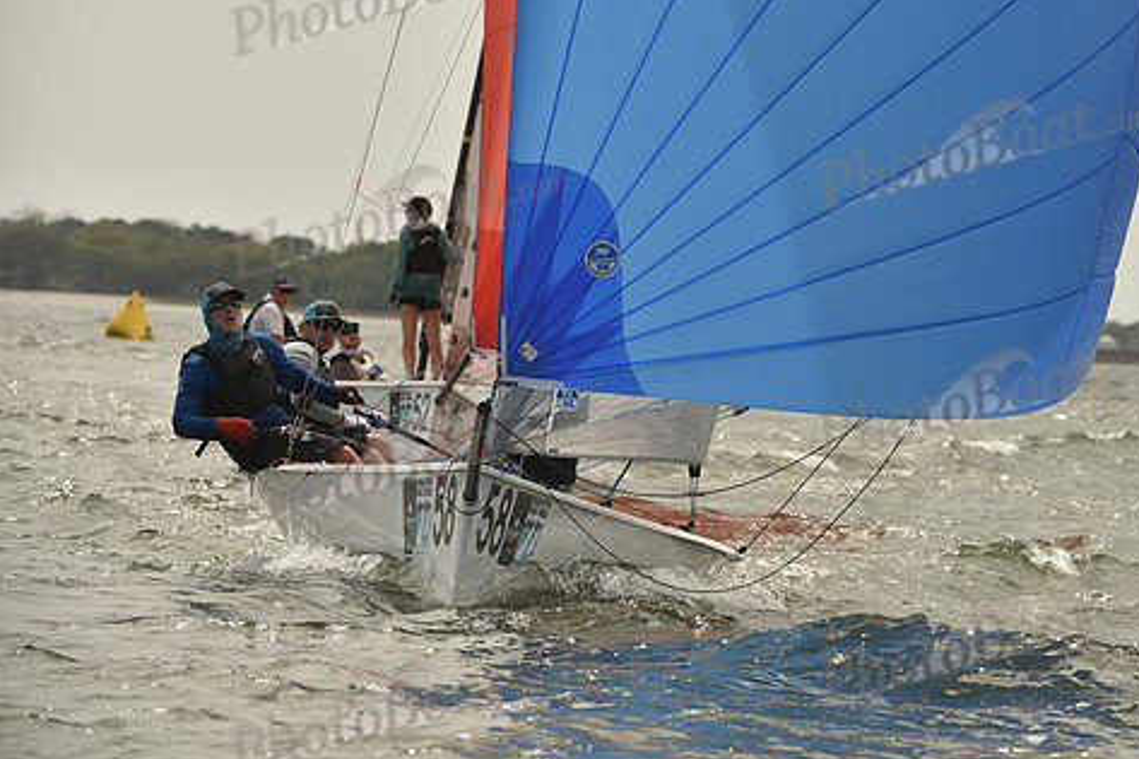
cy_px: 307
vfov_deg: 5.1
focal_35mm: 270
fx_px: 8539
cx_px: 696
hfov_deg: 7.6
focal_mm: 220
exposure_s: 1/1600
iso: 320
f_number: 7.1
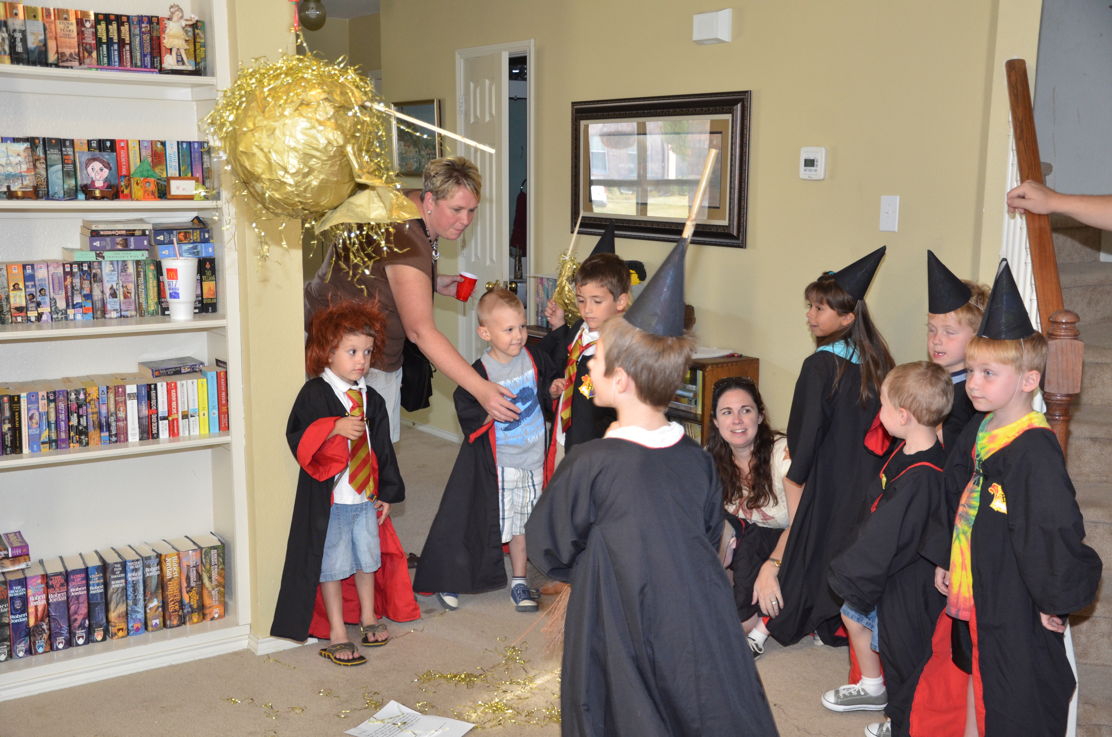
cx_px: 556
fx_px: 1295
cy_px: 368
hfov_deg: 46.5
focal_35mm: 42
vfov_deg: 31.8
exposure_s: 1/60
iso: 800
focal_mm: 28
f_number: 4
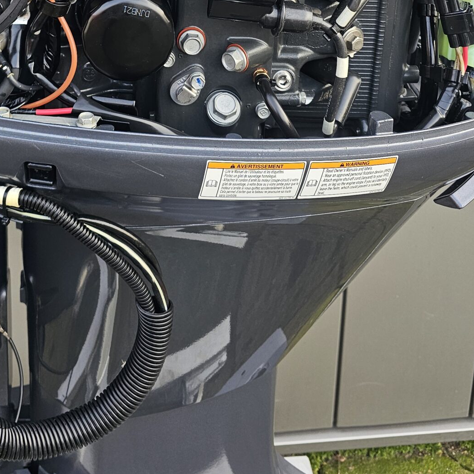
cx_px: 133
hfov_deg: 33.5
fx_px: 775
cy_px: -97
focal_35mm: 50
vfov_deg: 29.3
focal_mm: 6.3
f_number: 1.7
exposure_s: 1/190
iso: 50
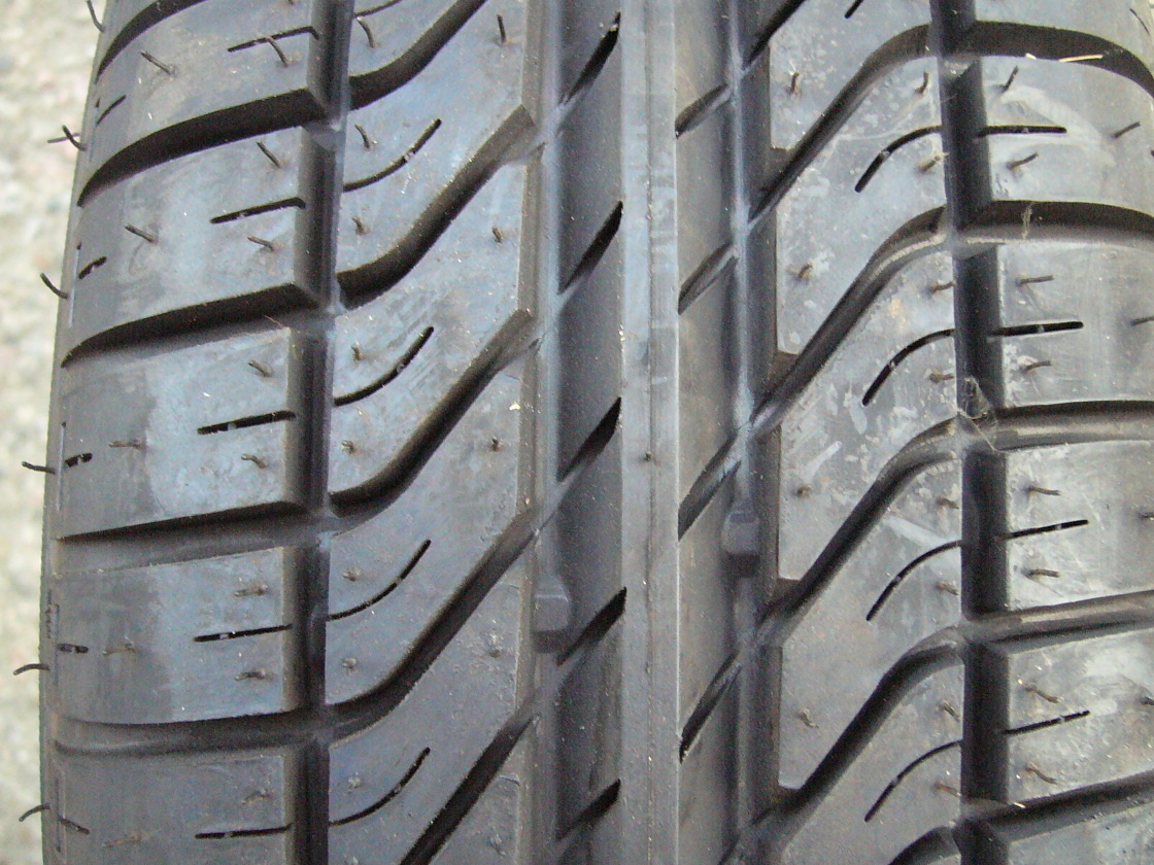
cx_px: 643
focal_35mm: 40
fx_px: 1333
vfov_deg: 36.0
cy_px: 453
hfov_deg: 46.7
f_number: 2.8
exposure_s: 1/80
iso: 400
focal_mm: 5.8
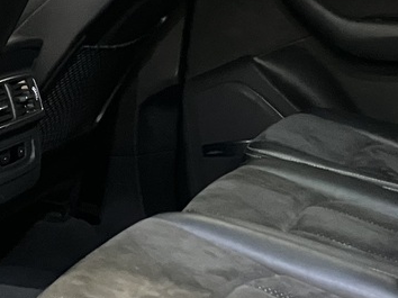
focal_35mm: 114
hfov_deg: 17.3
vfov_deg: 12.8
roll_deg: -3.7
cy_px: 10
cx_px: 160
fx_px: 1310
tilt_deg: -4.6
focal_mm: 3.99
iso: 640
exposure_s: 1/25
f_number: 1.8
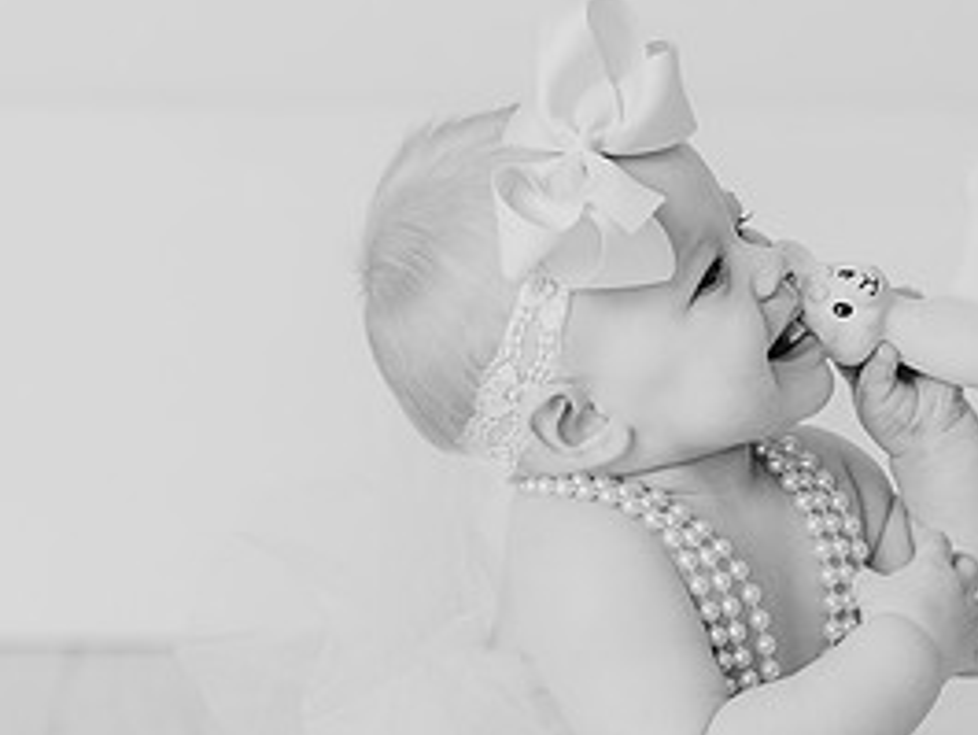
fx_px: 5144
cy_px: 271
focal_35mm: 182
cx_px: 775
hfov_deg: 10.8
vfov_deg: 8.2
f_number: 2.8
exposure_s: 1/125
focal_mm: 85
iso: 100
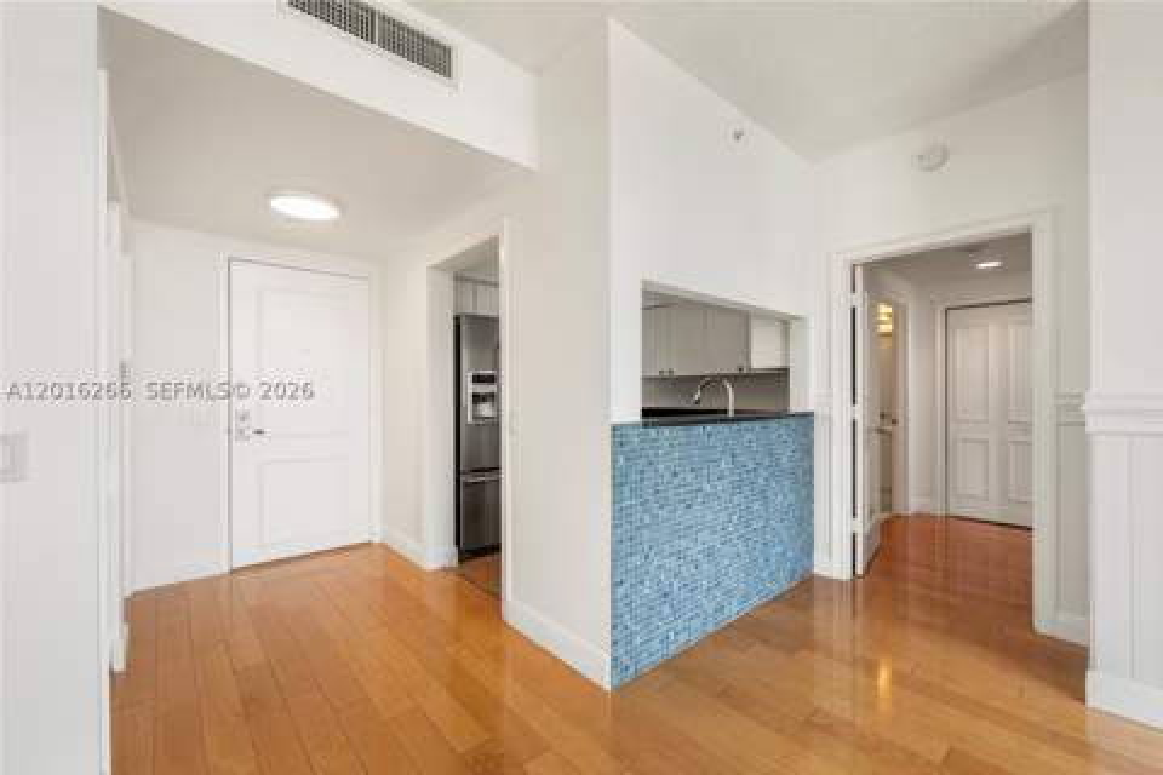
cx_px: 582
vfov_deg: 77.3
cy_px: 388
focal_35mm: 15
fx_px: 485
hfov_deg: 100.4
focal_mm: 15
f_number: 8
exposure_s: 1/15
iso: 400
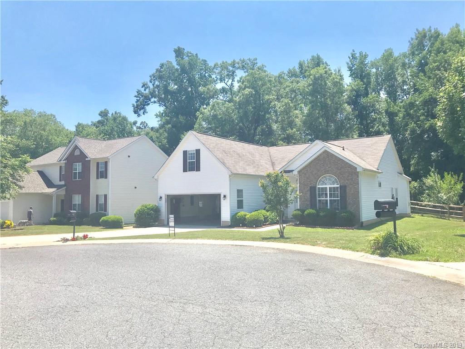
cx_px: 232
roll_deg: +0.5
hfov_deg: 63.4
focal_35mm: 28
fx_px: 376
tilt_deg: +4.8
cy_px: 174
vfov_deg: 49.7
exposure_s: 1/2336
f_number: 1.8
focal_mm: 3.99
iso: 20
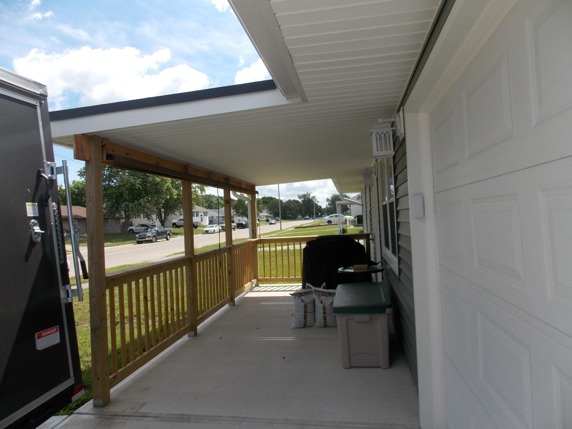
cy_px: 214
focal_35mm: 23
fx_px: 380
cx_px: 286
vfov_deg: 58.9
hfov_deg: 73.9
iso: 80
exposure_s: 1/800
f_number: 3.1
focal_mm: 4
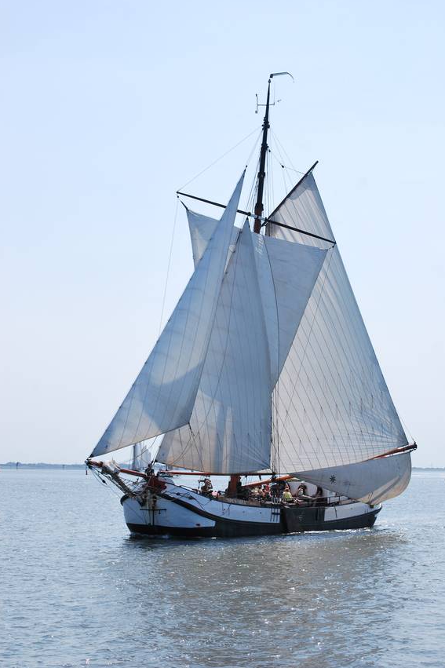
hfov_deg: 16.3
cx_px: 224
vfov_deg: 24.3
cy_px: 333
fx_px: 1549
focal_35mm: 84
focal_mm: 55
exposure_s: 1/250
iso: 110
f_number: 10
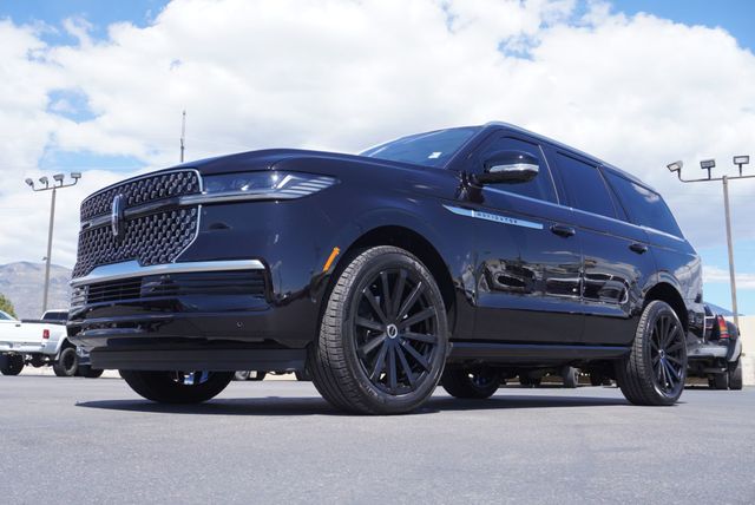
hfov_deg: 53.1
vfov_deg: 36.9
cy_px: 252
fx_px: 756
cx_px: 378
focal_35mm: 36
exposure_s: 1/125
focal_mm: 24
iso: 100
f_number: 9
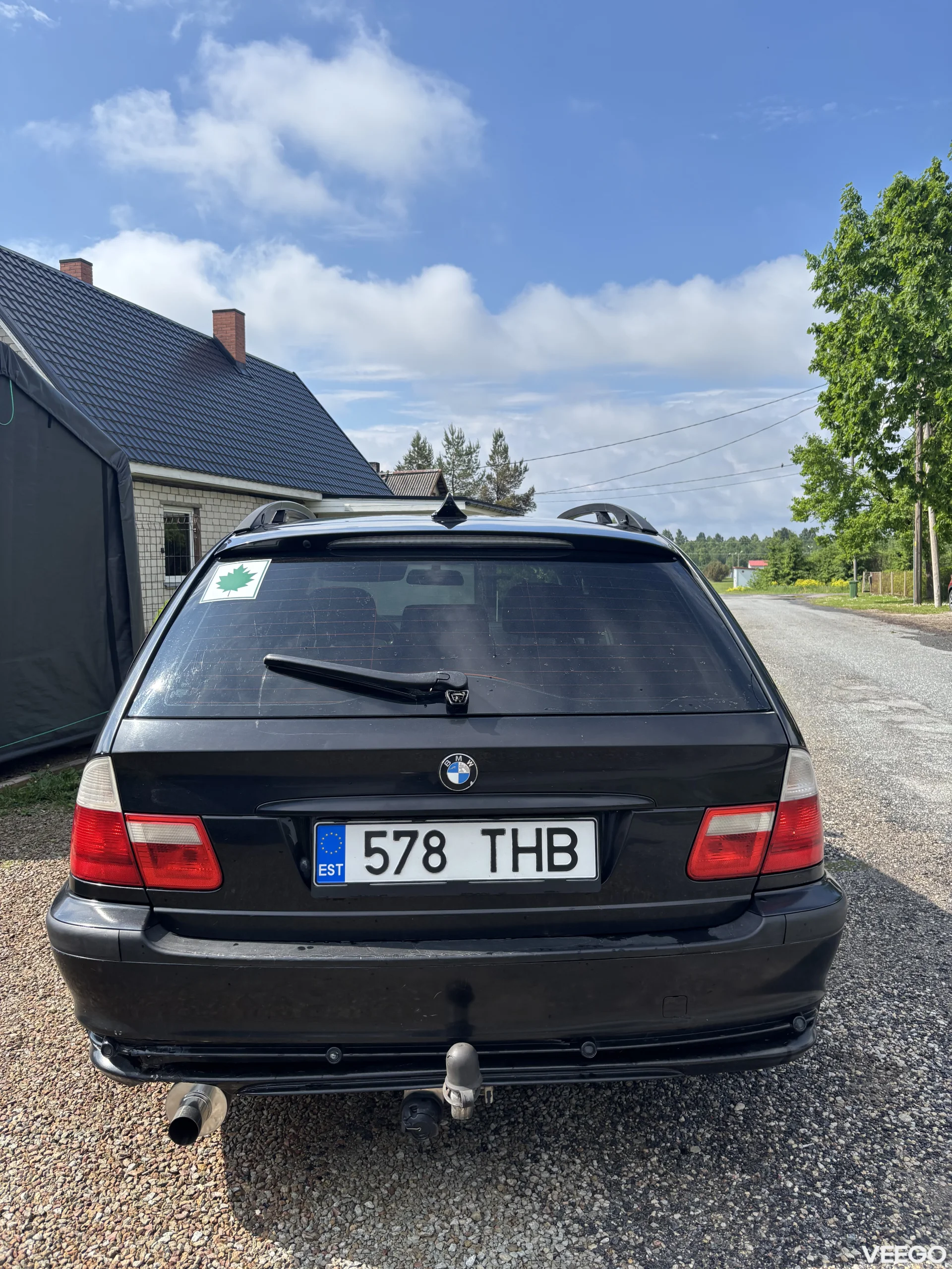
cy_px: 634
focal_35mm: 26
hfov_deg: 53.1
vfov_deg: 67.3
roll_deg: -0.1
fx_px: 953
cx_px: 476
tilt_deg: -5.0
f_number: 1.6
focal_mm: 5.96
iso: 50
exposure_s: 1/3311
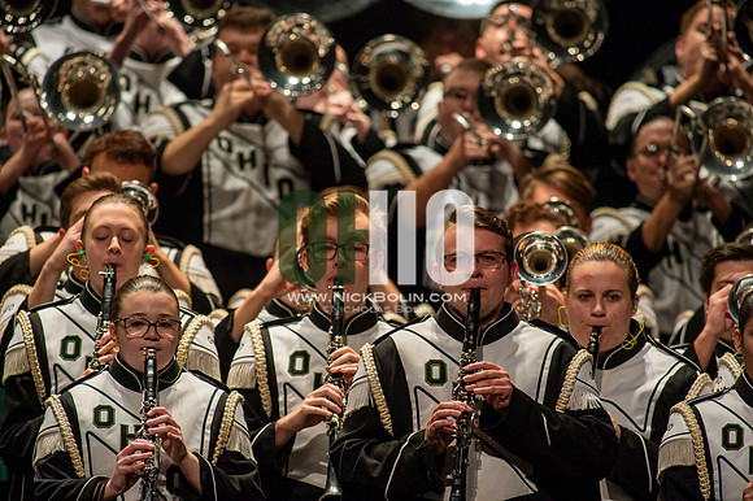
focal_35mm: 600
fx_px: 12542
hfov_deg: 3.4
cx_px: 376
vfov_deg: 2.3
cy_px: 250
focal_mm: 600
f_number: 5.6
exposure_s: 1/500
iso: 3200
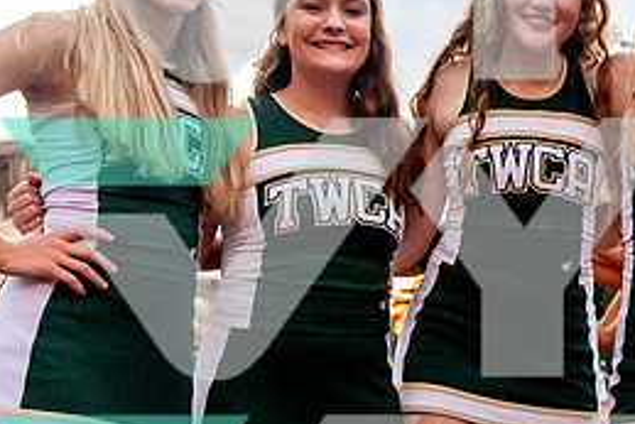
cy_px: 427
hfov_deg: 21.1
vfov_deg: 14.9
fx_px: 1588
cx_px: 753
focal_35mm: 90
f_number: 2.8
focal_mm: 24
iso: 1250
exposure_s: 1/1500
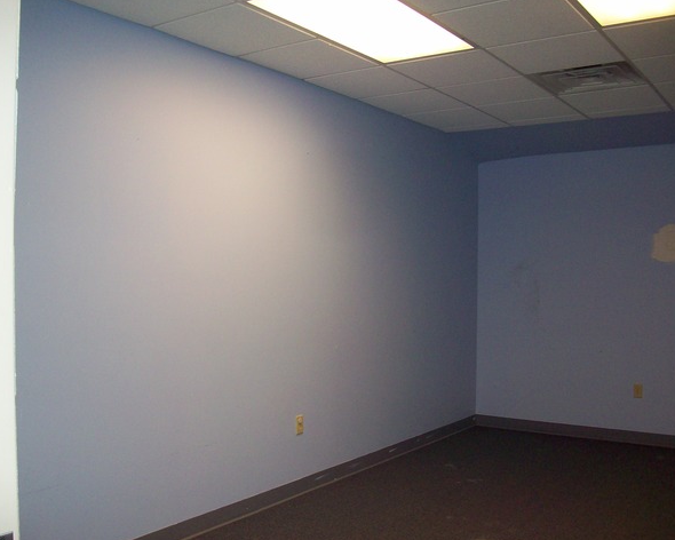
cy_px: 270
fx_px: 719
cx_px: 351
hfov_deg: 50.3
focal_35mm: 36
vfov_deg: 41.2
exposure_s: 1/60
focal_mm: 5.7
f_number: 2.8
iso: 160
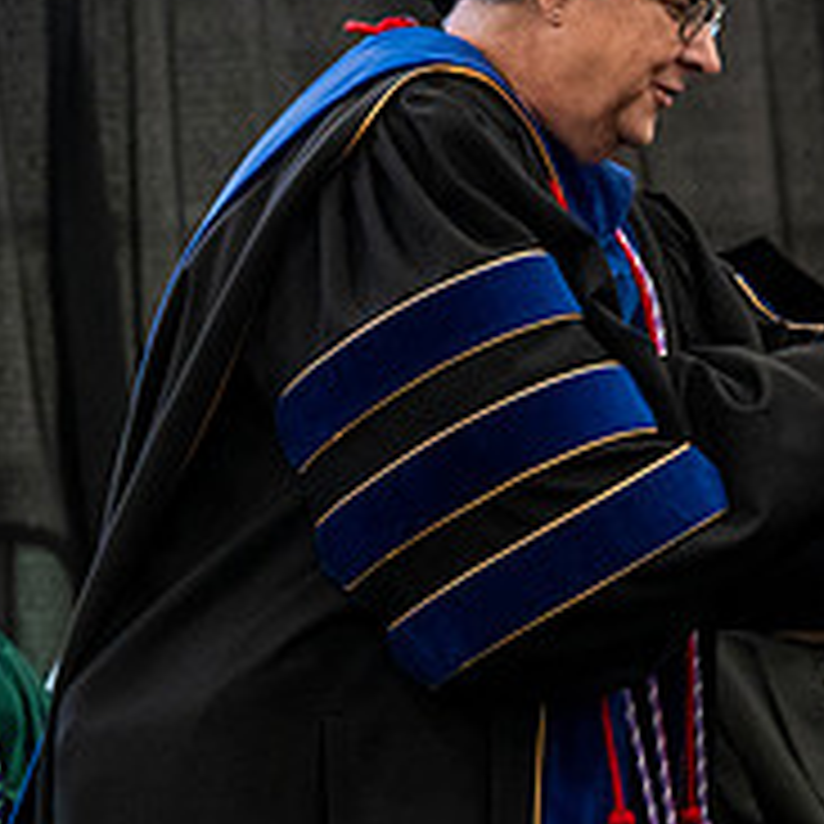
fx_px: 5575
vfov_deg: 8.4
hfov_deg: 8.4
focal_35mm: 207
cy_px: 295
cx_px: 964
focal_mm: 77
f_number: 5
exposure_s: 1/250
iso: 6400
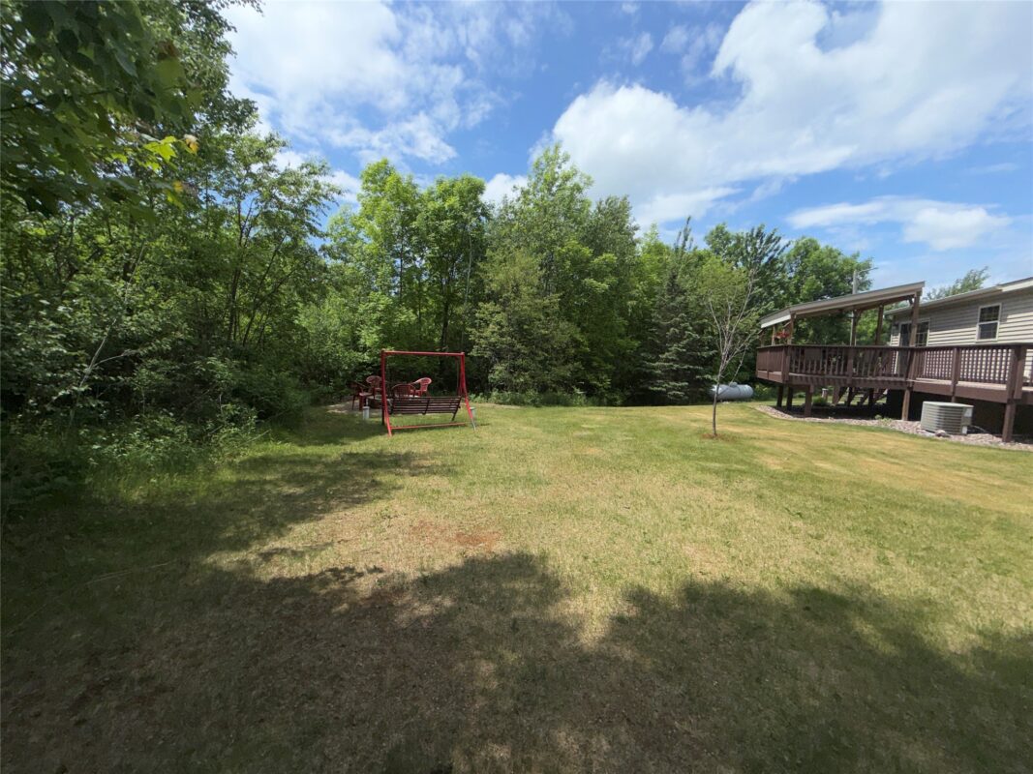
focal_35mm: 14
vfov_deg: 85.7
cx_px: 516
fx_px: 418
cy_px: 387
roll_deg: -1.3
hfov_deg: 102.1
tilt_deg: -4.4
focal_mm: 2.22
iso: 16
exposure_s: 1/2611
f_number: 2.2
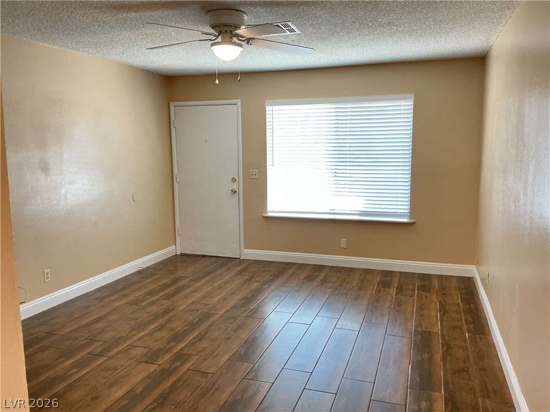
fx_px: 461
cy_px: 206
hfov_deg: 61.7
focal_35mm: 29
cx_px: 275
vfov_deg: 48.2
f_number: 1.8
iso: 200
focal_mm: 3
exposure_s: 1/40
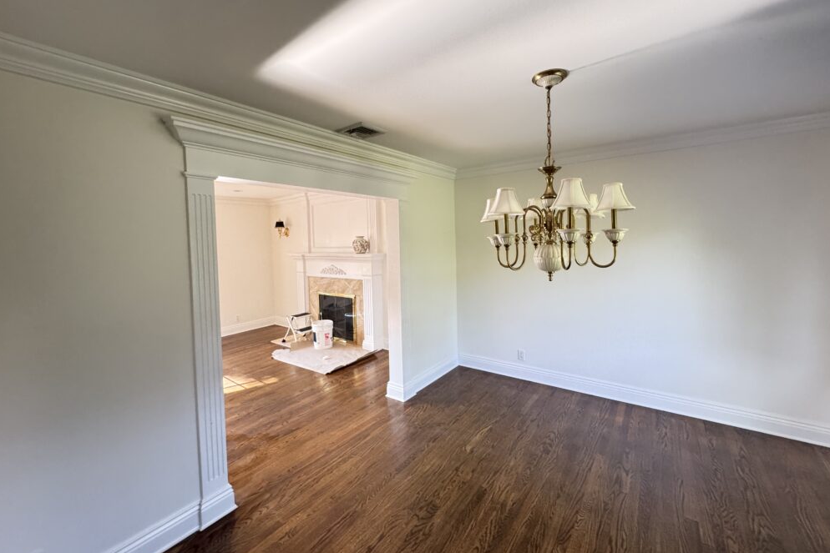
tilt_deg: +0.1
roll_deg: +1.9
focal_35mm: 15
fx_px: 346
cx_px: 423
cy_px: 254
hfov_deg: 100.4
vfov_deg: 77.2
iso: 400
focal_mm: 2.22
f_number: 2.2
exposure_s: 1/60
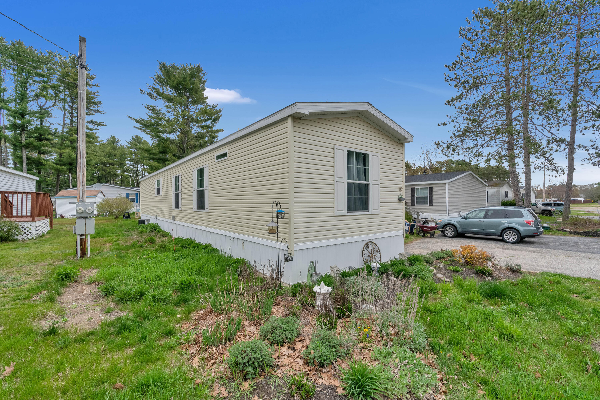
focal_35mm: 16
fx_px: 267
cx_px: 300
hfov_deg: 96.7
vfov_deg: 73.8
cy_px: 200
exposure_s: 1/750
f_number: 8
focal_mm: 16
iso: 800
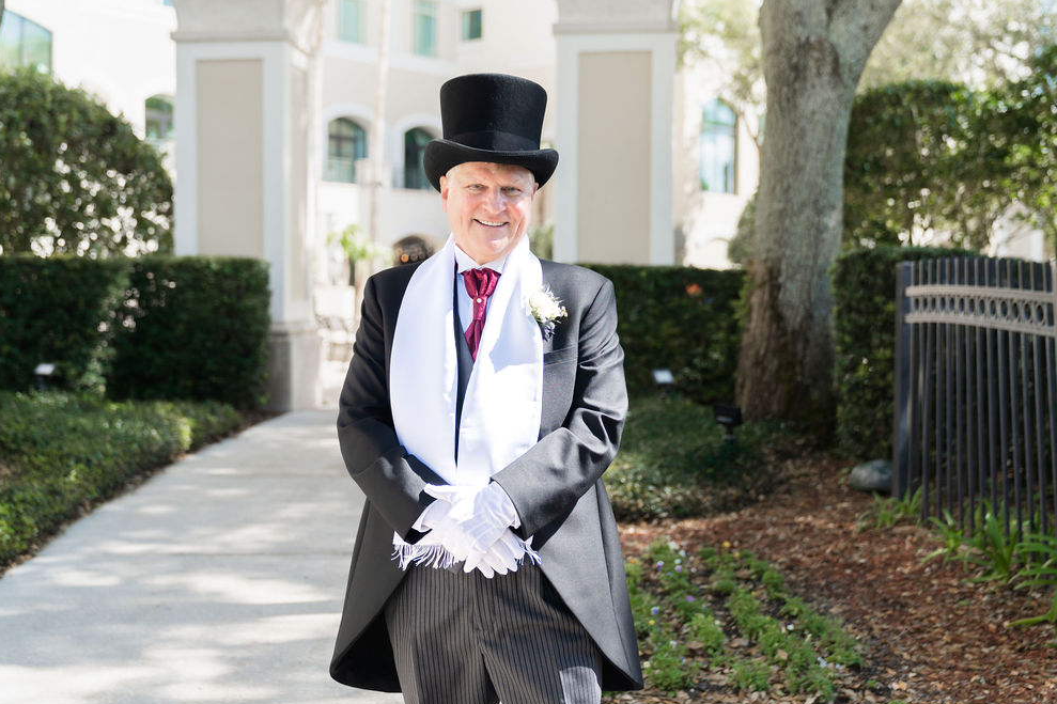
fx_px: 1409
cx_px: 509
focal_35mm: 48
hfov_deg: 41.1
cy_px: 357
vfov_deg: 28.1
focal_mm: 43
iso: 250
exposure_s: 1/640
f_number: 2.8
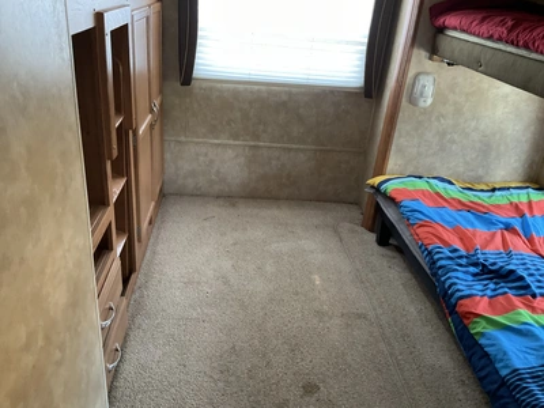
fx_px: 456
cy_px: 204
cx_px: 272
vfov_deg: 48.2
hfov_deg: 61.7
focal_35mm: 29
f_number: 1.8
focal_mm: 3
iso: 160
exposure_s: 1/60
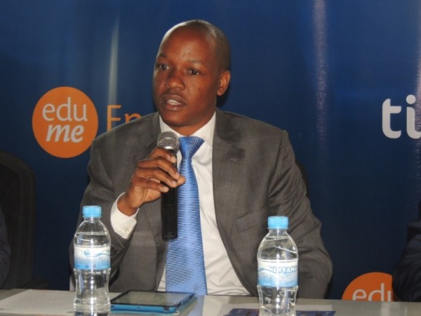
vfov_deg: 14.1
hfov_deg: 18.7
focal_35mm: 105
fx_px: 1277
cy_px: 158
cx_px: 210
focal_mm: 18.7
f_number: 4.2
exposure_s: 1/60
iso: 320
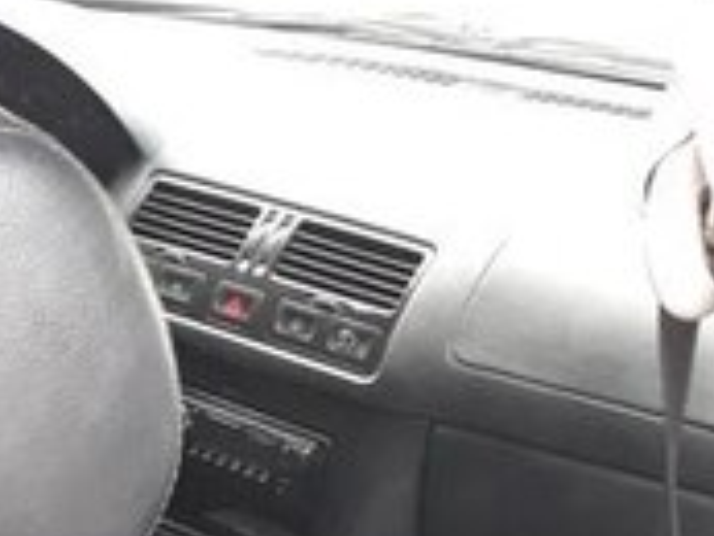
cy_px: 563
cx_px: -524
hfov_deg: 16.4
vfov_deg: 14.1
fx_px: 2126
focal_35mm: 103
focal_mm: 3.71
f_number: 1.7
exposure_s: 1/50
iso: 250
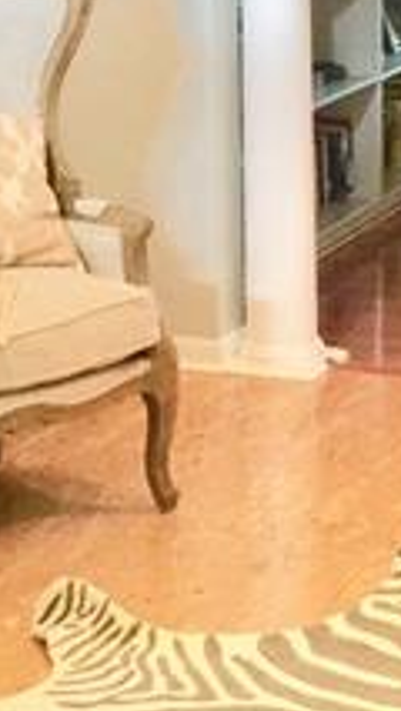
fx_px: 2152
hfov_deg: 10.6
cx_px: 177
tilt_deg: -12.0
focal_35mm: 114
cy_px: 354
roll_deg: +0.6
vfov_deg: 18.8
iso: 80
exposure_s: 1/15
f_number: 2.2
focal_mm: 4.15
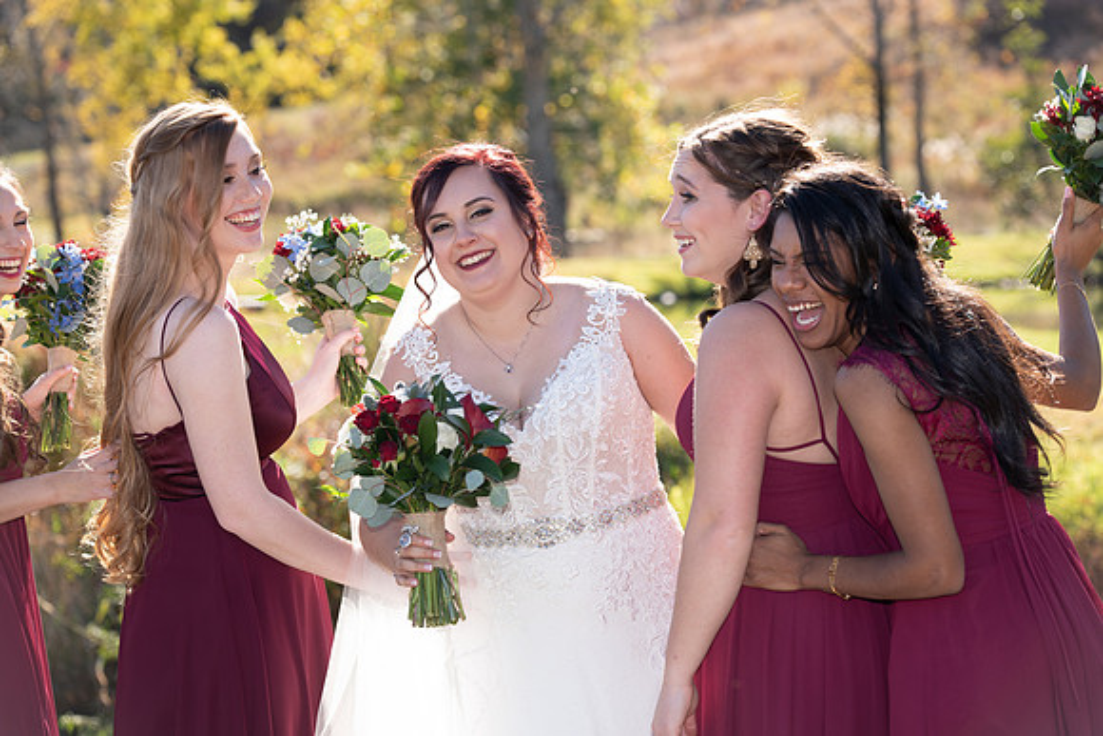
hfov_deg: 20.0
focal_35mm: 102
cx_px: 552
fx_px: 3126
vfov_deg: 13.4
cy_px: 368
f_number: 5
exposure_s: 1/200
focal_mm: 102
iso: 80
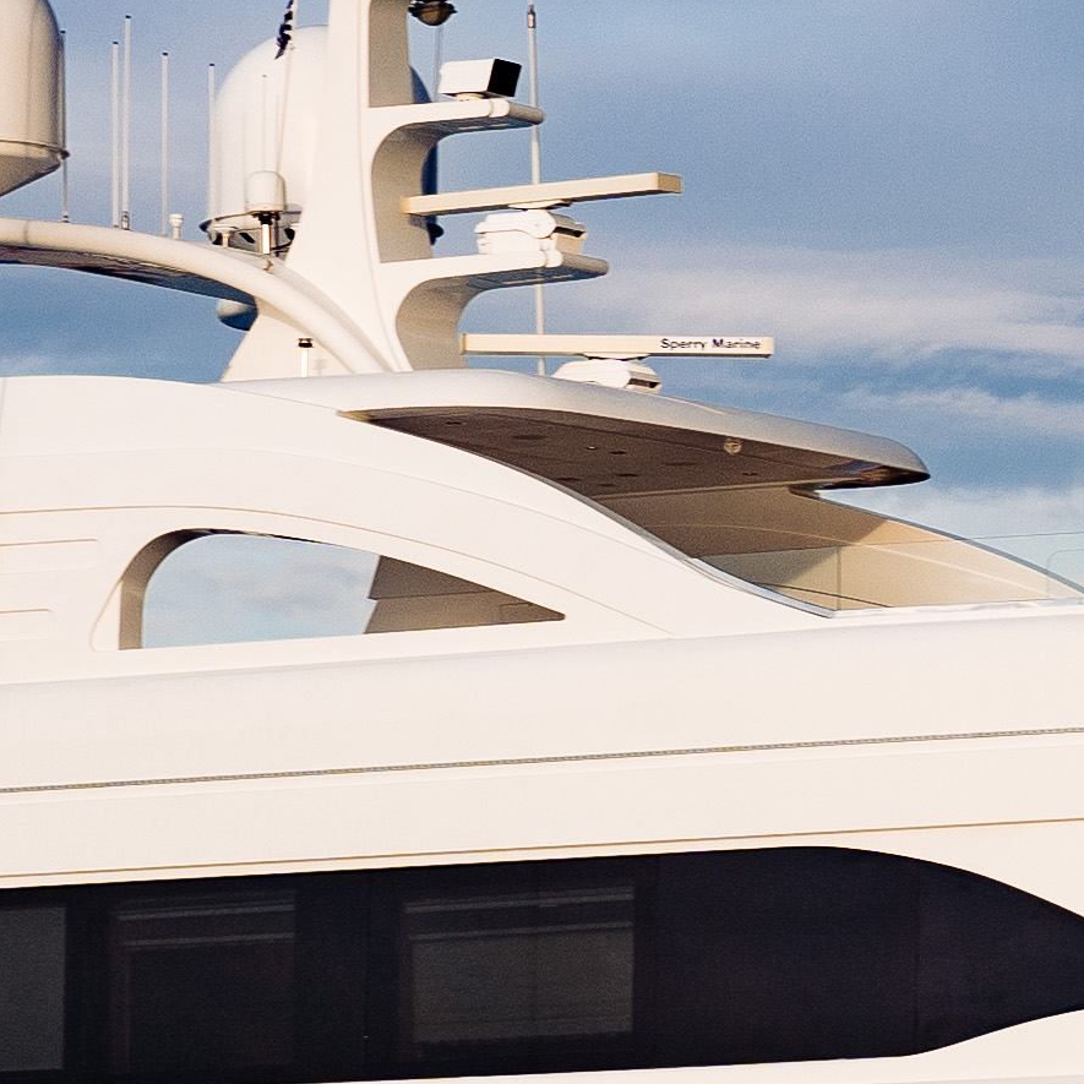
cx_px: 1439
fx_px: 11231
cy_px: 652
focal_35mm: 317
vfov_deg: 5.5
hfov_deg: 5.5
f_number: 5
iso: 100
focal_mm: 55
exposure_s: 1/500
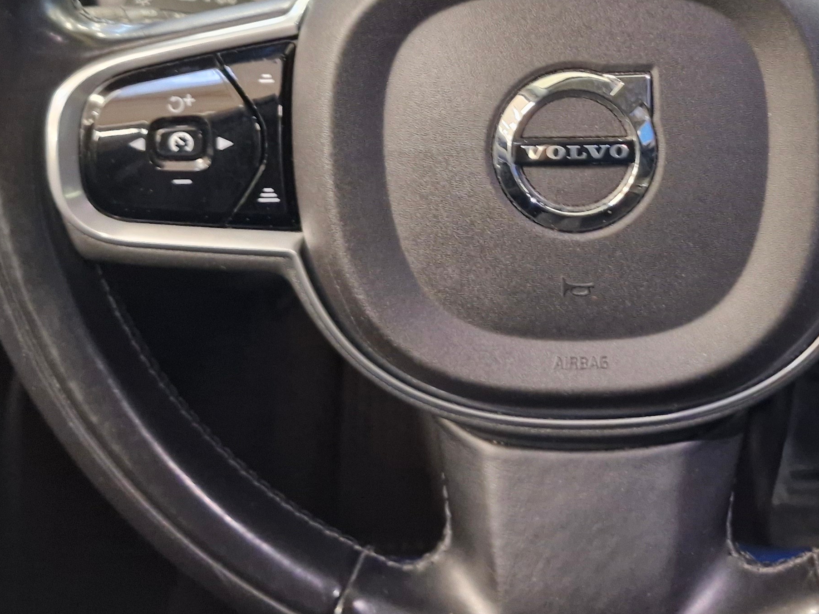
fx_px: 1207
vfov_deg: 27.6
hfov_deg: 36.4
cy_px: 67
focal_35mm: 51
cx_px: 642
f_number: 1.8
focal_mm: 5.54
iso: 640
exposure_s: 1/50
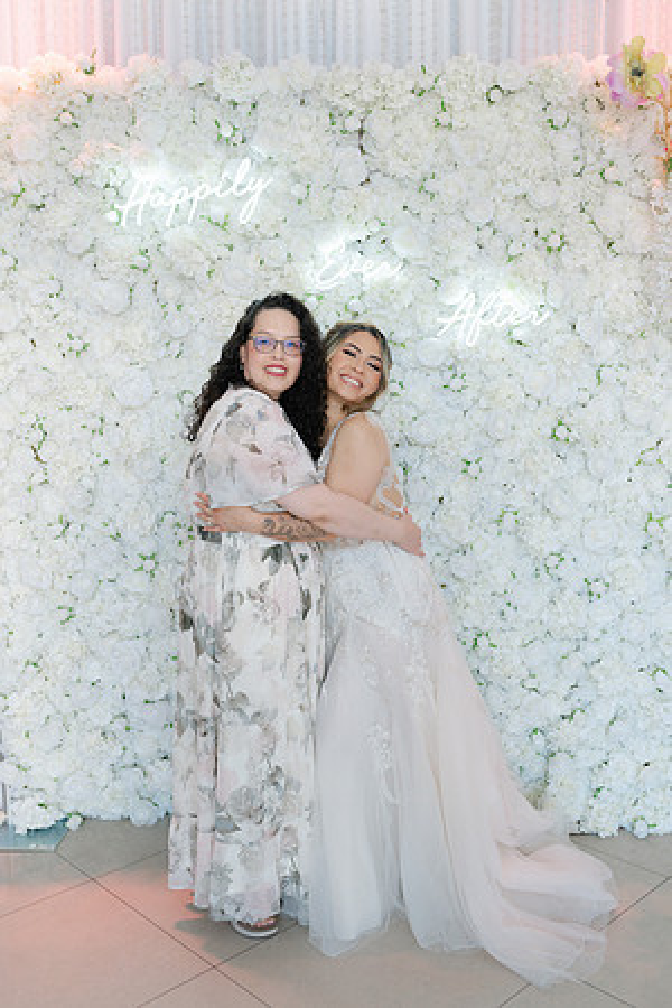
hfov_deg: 37.9
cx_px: 336
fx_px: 980
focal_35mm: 35
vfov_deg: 54.4
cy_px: 504
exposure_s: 1/200
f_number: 4
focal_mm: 35
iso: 400
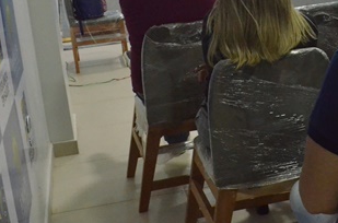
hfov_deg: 28.5
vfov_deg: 19.2
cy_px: 61
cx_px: 255
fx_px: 655
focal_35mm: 70
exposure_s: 1/50
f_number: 8
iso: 5000
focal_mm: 18
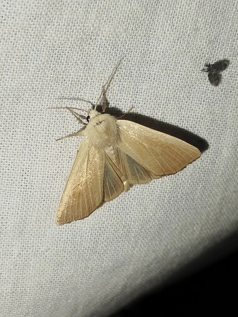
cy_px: 158
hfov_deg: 20.4
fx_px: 660
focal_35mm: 72
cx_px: 119
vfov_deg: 27.0
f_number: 1.7
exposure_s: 1/50
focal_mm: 5.31
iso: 100
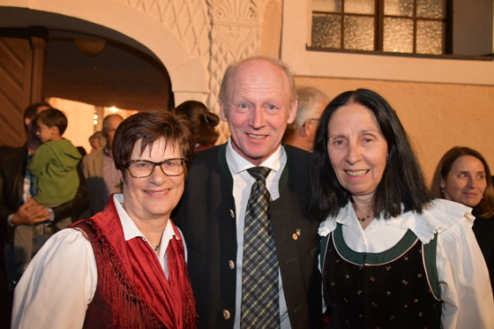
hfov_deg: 57.2
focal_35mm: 33
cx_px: 247
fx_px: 453
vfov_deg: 39.9
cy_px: 164
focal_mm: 22
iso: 5000
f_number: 4
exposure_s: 1/60
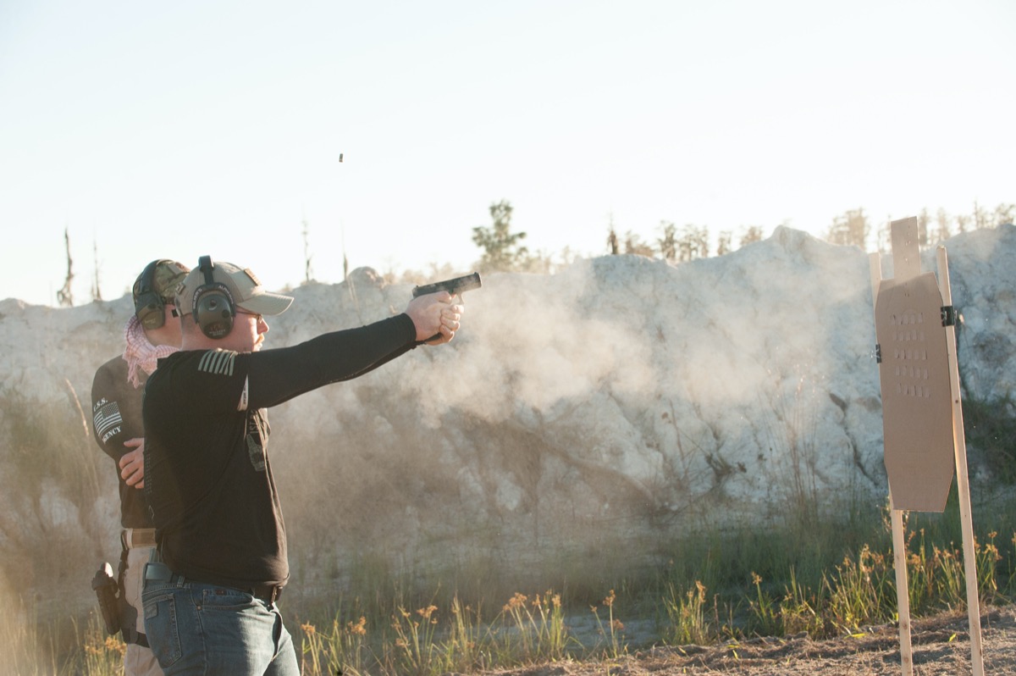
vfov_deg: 16.6
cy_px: 338
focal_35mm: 82
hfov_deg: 24.8
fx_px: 2312
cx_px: 508
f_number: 7.1
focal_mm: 82
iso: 2000
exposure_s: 1/1600
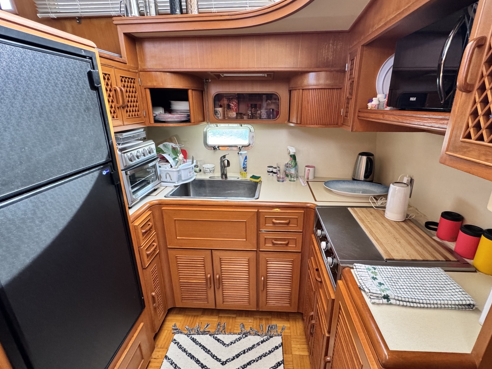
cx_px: 260
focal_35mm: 17
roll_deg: +0.1
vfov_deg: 74.7
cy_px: 185
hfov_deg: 90.9
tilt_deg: -17.8
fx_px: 242
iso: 320
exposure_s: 1/87
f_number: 2.2
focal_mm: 2.22
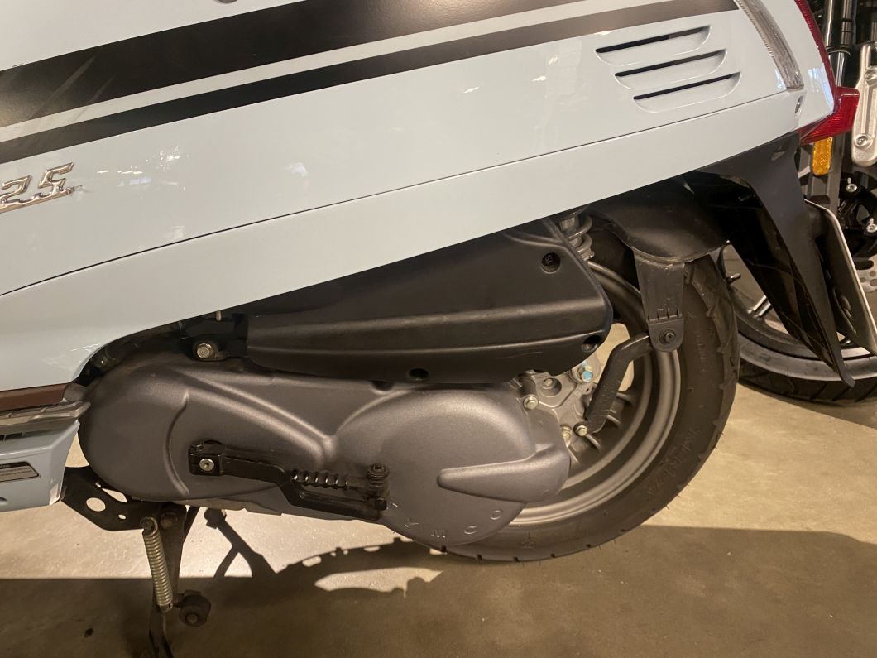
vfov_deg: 53.1
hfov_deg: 67.3
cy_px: 329
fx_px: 659
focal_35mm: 26
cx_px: 438
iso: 250
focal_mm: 4.25
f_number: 1.8
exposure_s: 1/50
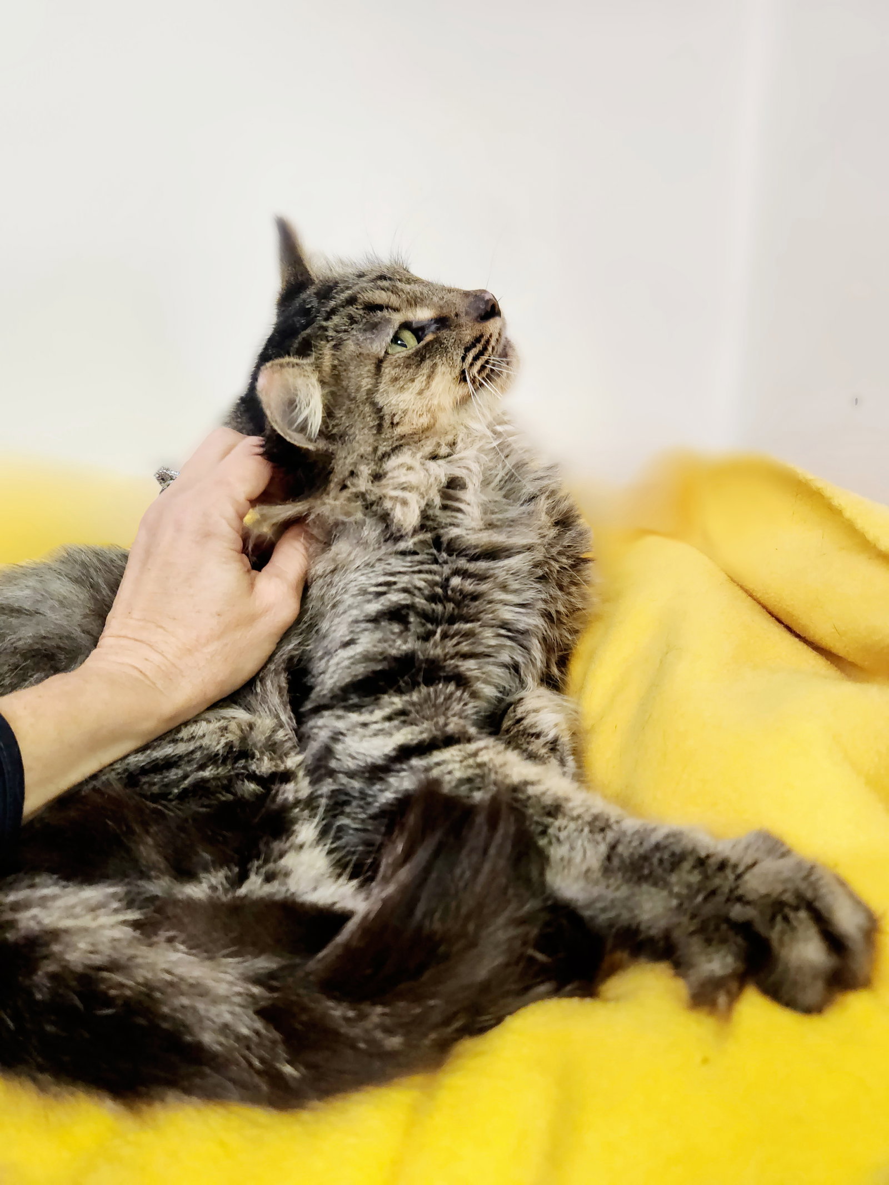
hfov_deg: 58.9
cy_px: 592
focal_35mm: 23
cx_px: 444
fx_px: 787
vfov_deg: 73.9
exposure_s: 1/120
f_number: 1.8
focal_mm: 5.4
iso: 250
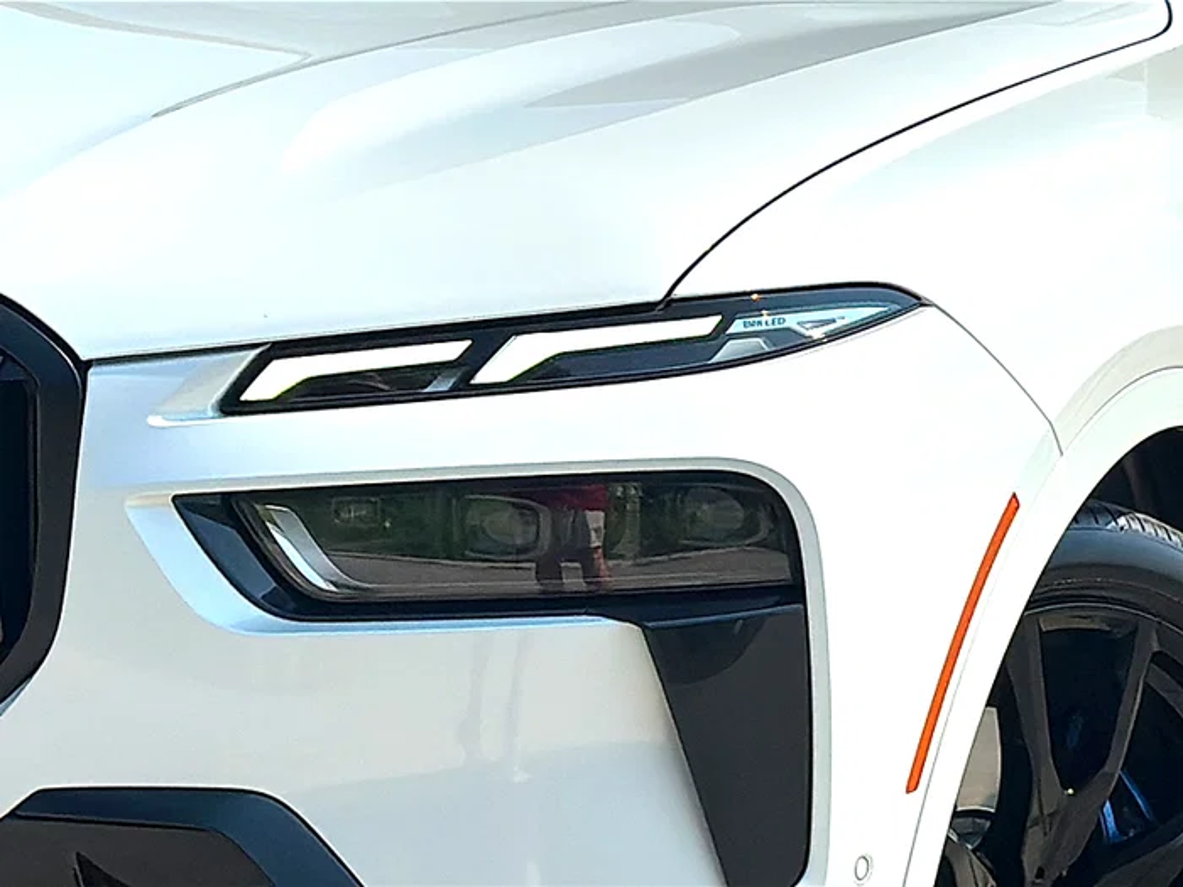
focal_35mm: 100
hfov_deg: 19.6
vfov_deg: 14.8
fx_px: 3417
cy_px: 444
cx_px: 592
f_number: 1.78
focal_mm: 6.86
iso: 64
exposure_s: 1/12346
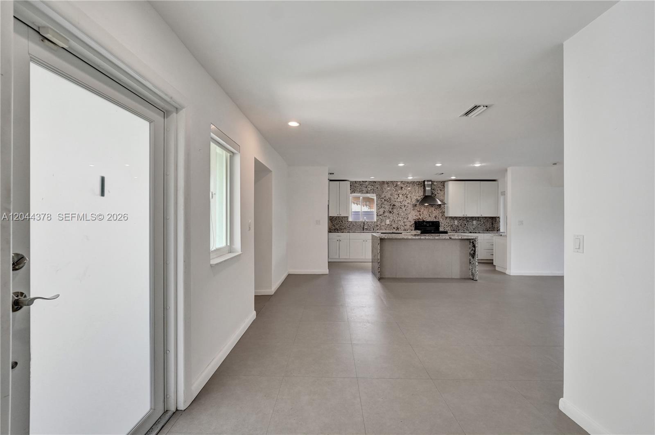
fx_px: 254
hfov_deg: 104.3
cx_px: 328
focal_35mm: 14
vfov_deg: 81.1
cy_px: 218
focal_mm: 14
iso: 1250
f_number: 4
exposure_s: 1/400
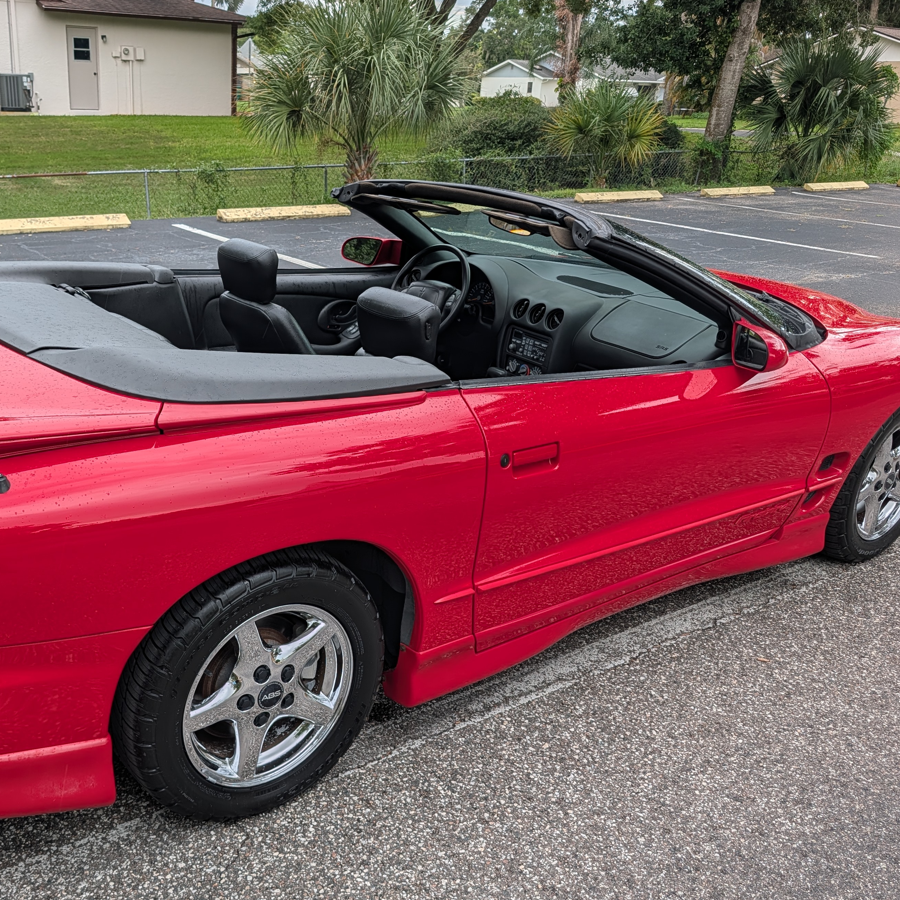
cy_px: 498
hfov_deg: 48.6
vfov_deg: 49.7
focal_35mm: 33
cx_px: 272
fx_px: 971
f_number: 1.68
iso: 24
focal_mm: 6.9
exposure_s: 1/308
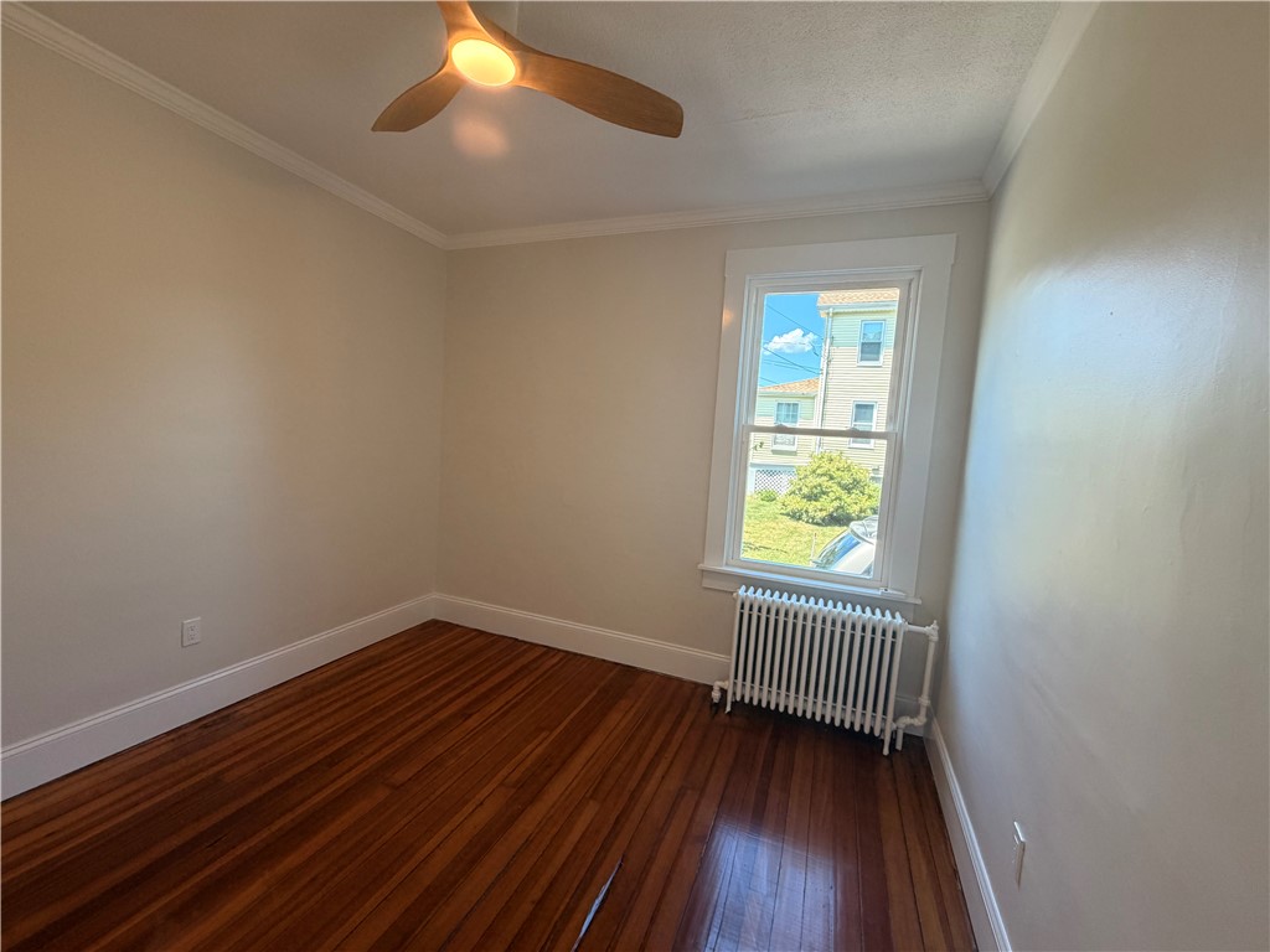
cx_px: 635
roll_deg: -4.0
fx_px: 514
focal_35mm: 14
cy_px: 476
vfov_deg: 85.7
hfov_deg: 102.1
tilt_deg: -5.4
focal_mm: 2.22
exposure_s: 1/121
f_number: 2.2
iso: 160
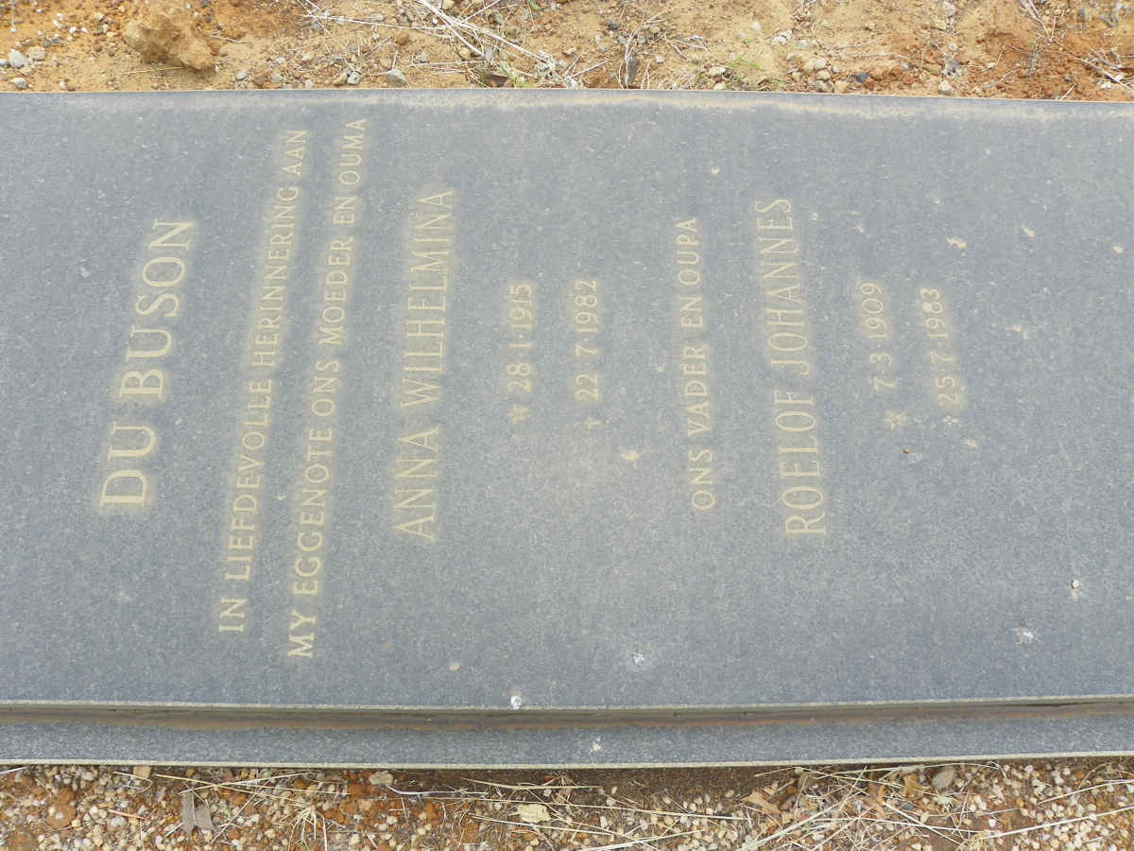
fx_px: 917
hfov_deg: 63.4
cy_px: 426
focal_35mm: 28
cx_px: 567
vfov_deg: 49.7
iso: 64
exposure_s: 1/160
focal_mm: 5
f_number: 4
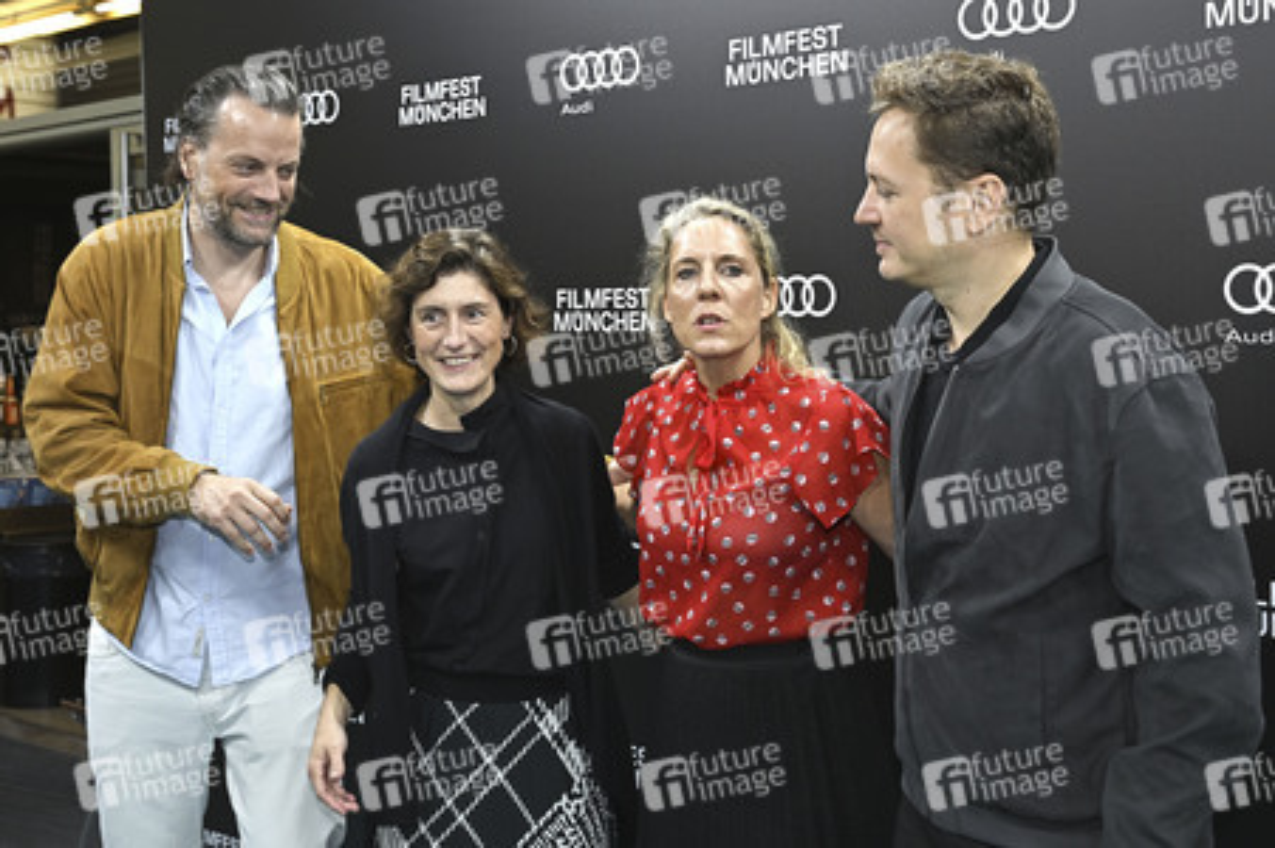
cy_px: 424
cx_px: 638
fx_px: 1557
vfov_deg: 30.5
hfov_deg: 44.5
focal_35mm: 44
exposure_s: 1/200
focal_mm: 44
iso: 800
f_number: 6.3
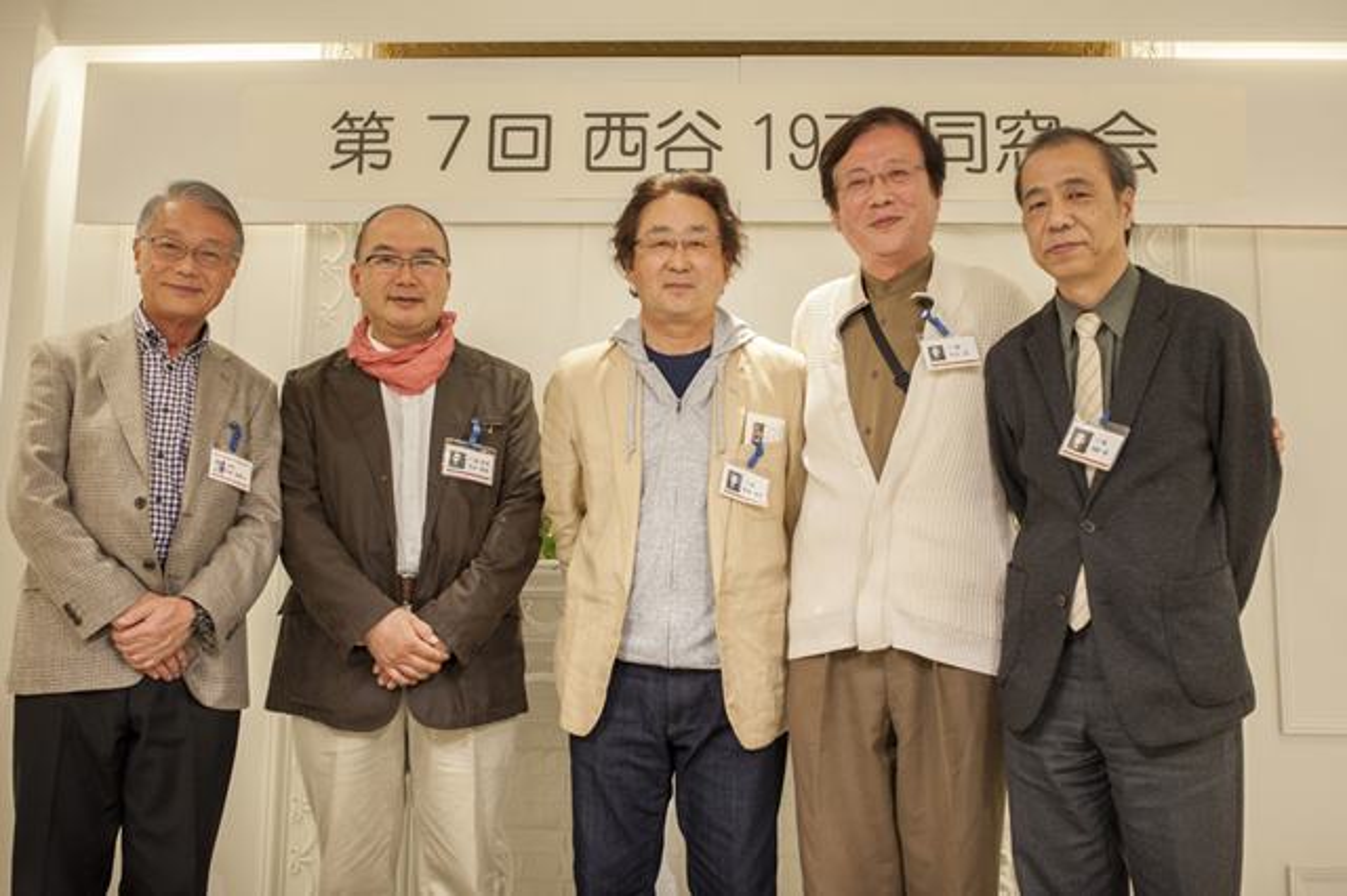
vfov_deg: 37.8
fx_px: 1309
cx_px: 674
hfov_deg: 54.5
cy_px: 448
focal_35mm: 35
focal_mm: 35
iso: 900
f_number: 5.6
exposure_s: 1/100
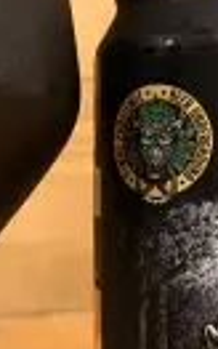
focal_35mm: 84
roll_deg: +1.3
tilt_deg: -5.2
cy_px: 205
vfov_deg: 24.6
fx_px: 798
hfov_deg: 15.5
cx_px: 48
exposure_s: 1/50
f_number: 1.6
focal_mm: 5.96
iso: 400
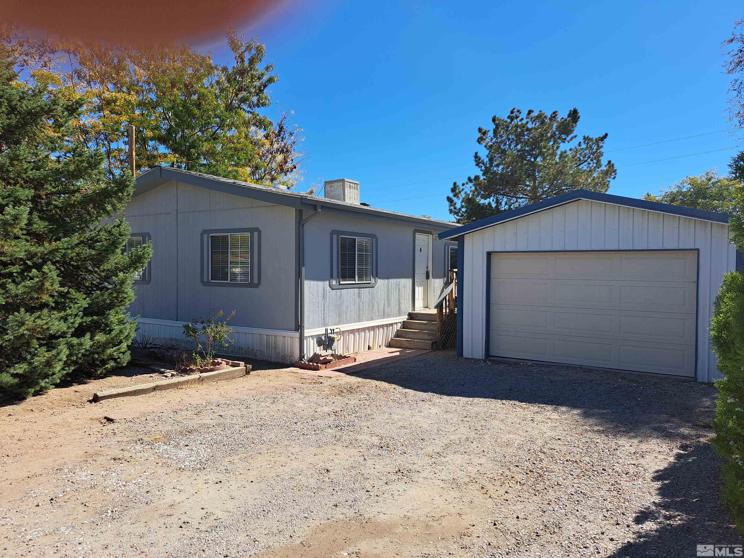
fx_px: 516
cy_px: 279
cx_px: 372
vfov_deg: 56.8
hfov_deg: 71.6
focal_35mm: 24
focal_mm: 5.23
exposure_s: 1/1506
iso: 50
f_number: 1.8
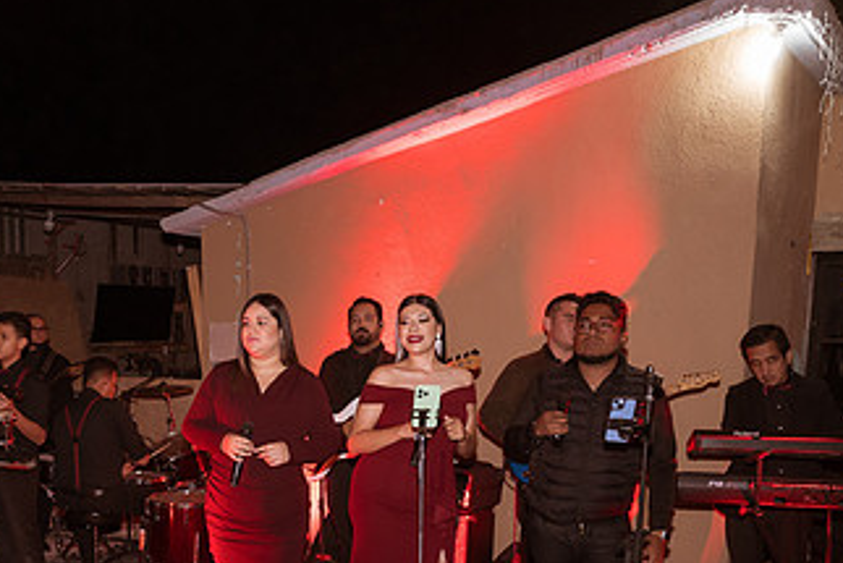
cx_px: 238
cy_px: 467
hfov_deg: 51.4
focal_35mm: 36
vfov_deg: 35.5
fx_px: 843
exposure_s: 1/100
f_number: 4
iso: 1600
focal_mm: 20
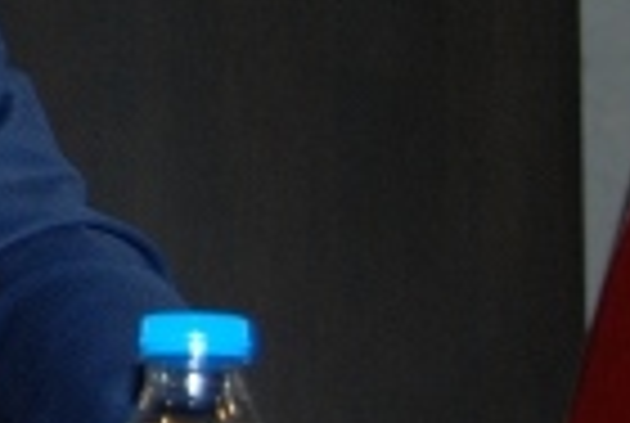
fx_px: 4577
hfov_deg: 7.5
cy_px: -317
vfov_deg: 5.2
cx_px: -774
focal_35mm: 261
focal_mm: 38
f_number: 4.8
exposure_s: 1/60
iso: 400
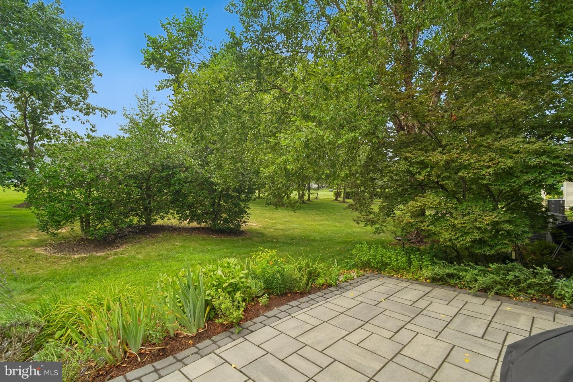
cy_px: 191
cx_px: 286
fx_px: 255
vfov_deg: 73.7
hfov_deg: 96.7
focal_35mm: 16
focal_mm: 16
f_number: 11
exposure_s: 1/125
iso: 400
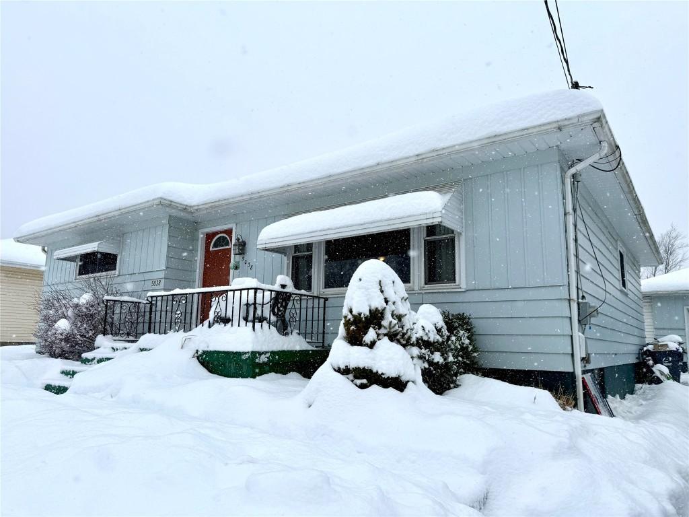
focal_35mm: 24
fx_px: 478
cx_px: 344
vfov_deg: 56.8
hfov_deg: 71.6
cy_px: 258
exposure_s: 1/4167
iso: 80
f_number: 1.78
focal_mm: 6.76
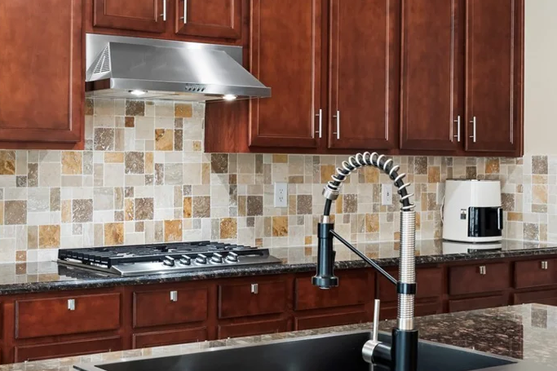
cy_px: 158
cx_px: 172
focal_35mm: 63
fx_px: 974
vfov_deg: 21.5
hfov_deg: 31.6
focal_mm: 28
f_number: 8
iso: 400
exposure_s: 1/4
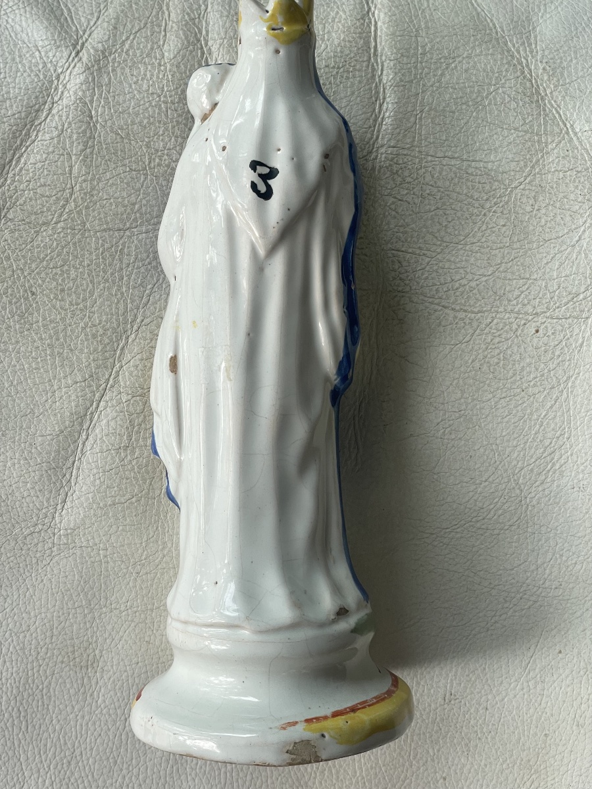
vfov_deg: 36.8
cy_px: 394
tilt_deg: -81.9
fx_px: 1186
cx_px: 296
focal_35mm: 52
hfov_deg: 28.0
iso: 64
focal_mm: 6
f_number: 2
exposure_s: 1/99
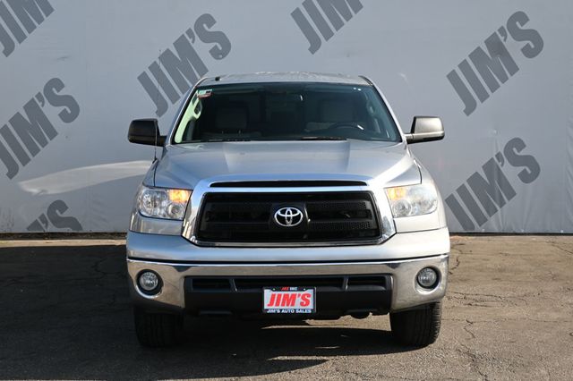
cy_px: 190
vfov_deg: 25.0
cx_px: 286
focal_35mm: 54
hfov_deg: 36.9
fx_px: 859
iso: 180
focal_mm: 36
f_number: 5.6
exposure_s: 1/250
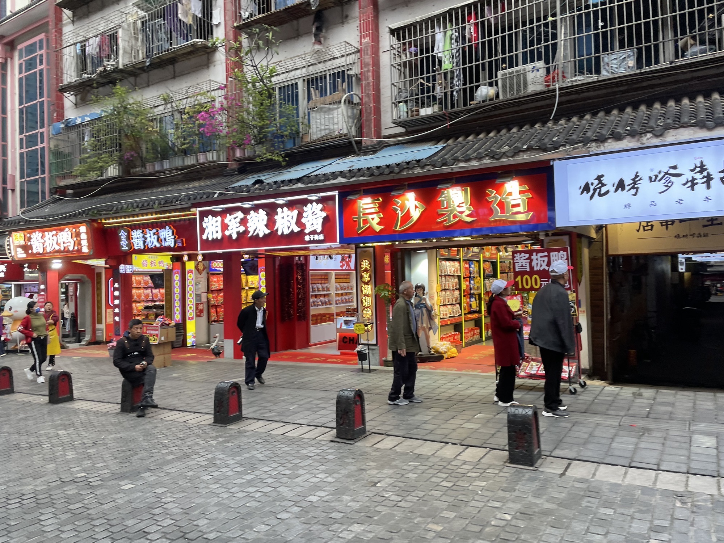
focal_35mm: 26
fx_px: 544
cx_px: 362
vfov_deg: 53.1
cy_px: 272
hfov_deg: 67.3
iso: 40
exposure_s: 1/100
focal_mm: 4.2
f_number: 1.6
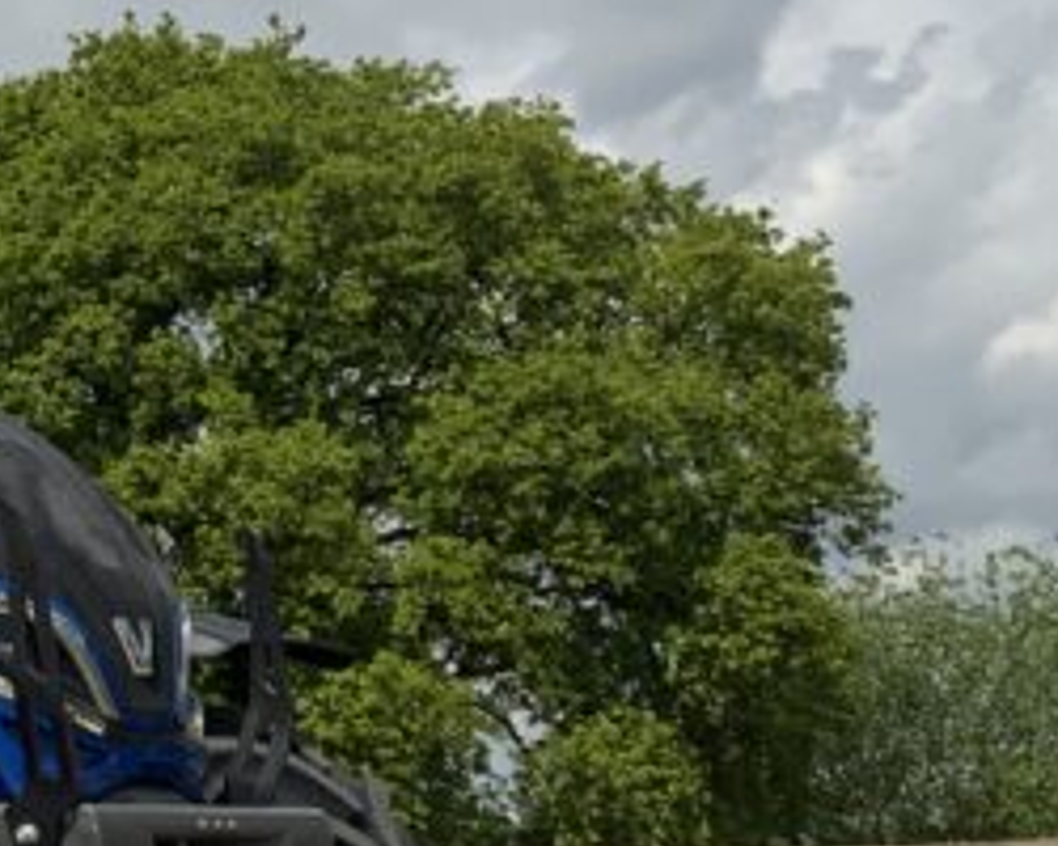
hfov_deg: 15.7
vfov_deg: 13.2
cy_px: 123
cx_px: -339
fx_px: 3632
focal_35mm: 116
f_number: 1.8
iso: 20
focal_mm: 3
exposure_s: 1/3788
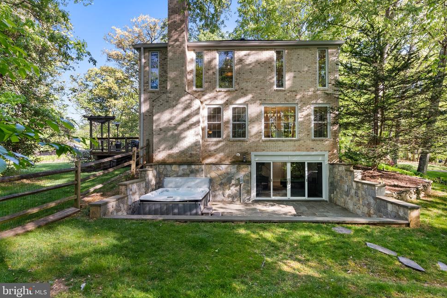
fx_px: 211
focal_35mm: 17
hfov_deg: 93.2
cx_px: 236
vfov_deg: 70.4
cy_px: 141
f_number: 6.3
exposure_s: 1/100
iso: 320
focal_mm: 16
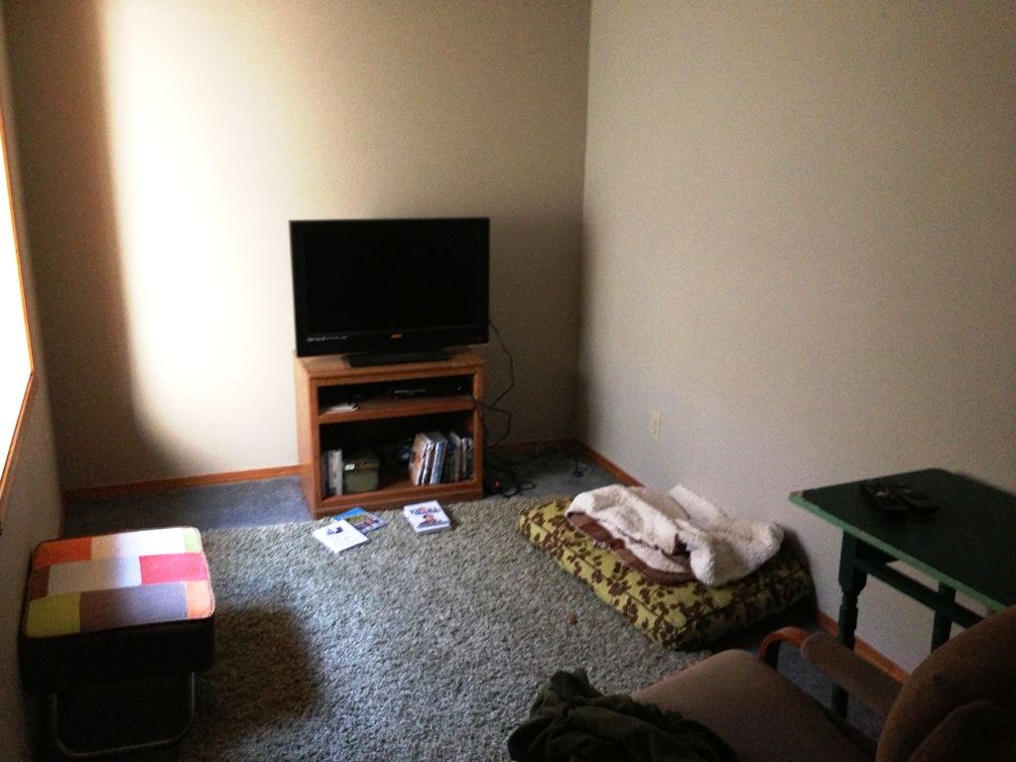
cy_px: 381
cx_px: 508
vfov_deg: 42.9
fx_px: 969
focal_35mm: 33
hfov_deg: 55.4
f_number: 2.4
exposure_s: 1/20
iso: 400
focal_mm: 4.13
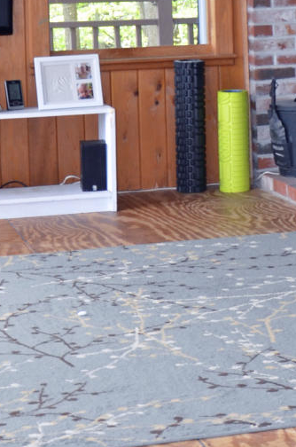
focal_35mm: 125
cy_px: -35
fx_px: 1548
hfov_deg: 10.8
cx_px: 339
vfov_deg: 16.0
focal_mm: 21
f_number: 3.8
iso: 400
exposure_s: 1/125
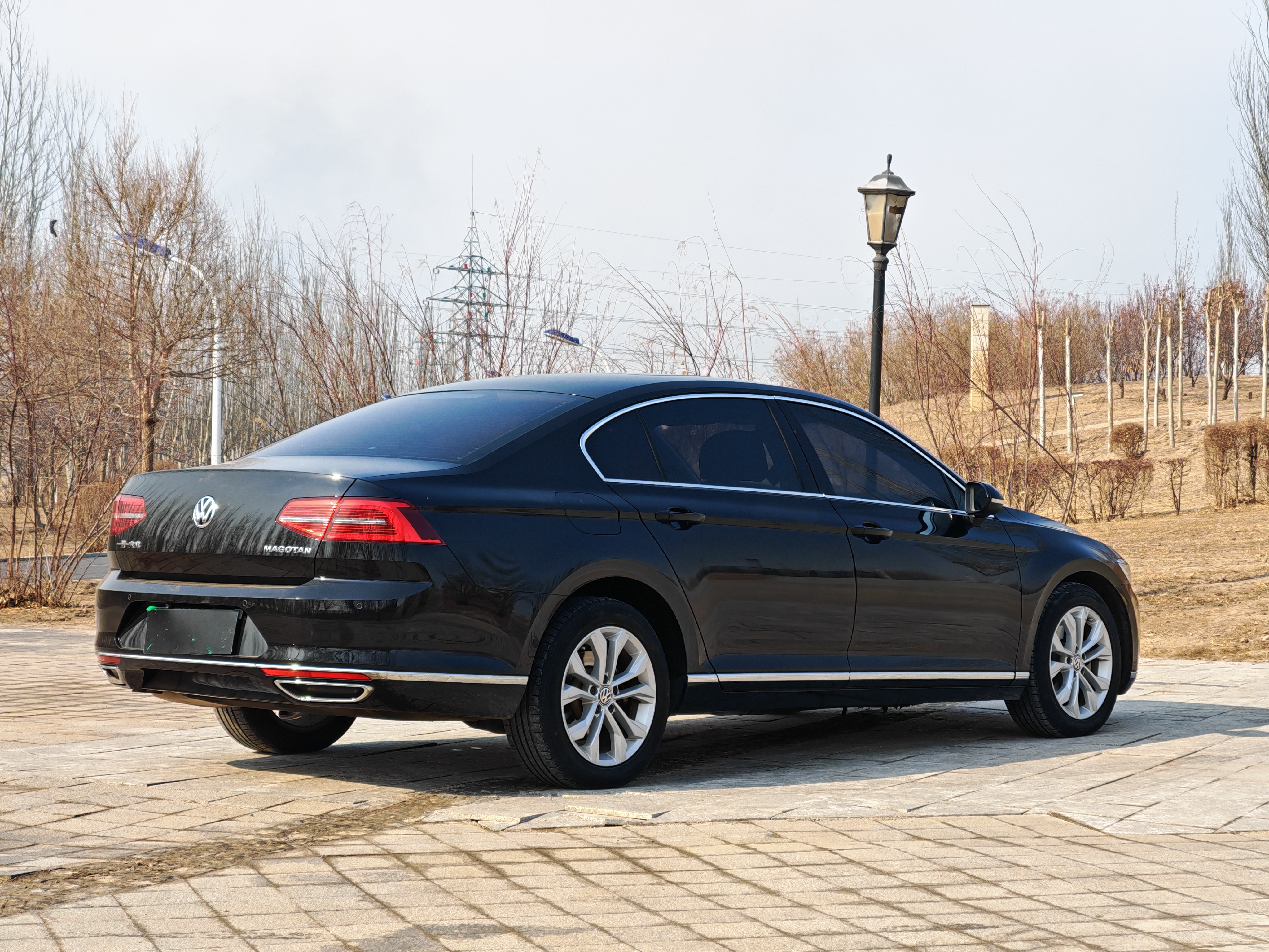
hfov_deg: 27.0
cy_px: 476
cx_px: 634
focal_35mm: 72
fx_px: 2639
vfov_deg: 20.4
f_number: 2.4
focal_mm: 8.67
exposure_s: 1/410
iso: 50
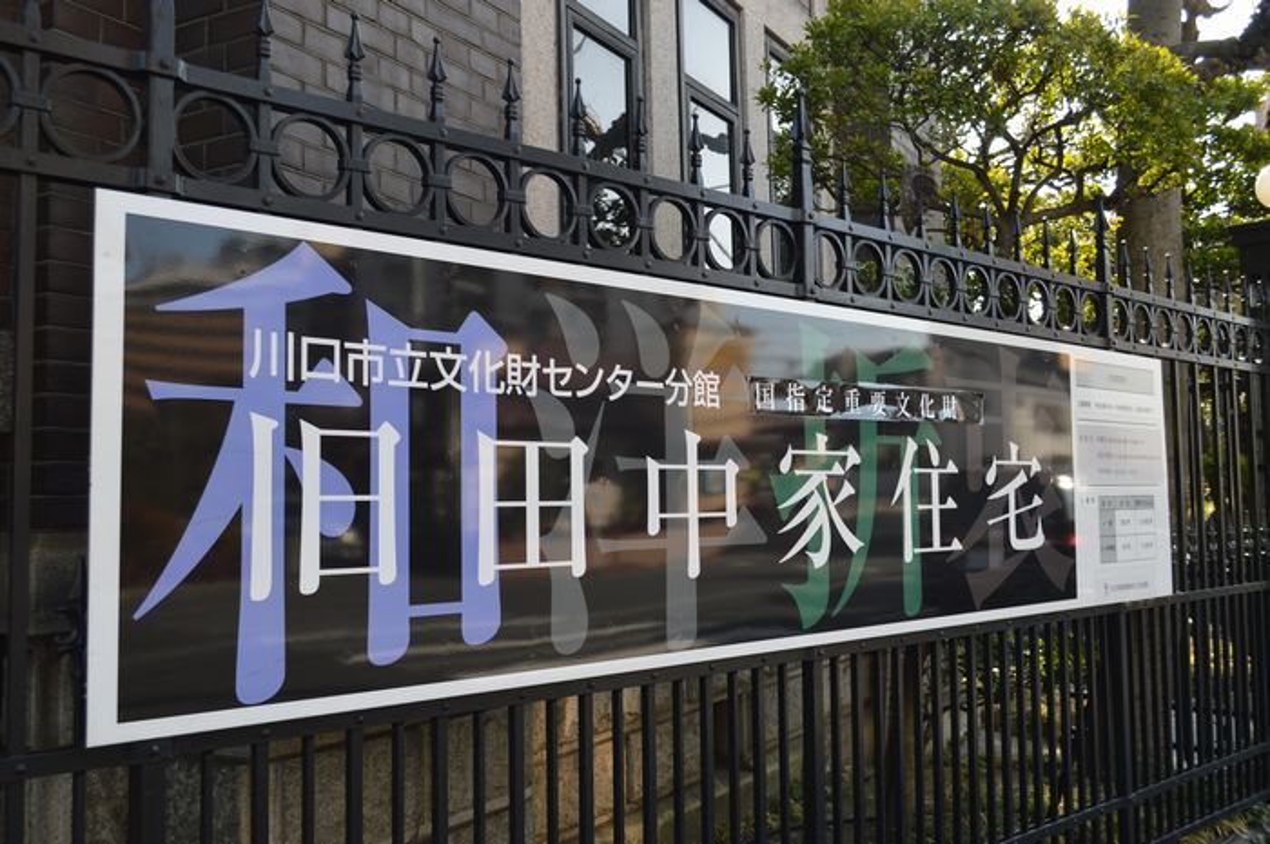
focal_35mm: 33
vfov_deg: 39.9
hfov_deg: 57.3
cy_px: 422
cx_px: 635
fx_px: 1163
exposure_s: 1/100
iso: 100
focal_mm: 22
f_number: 5
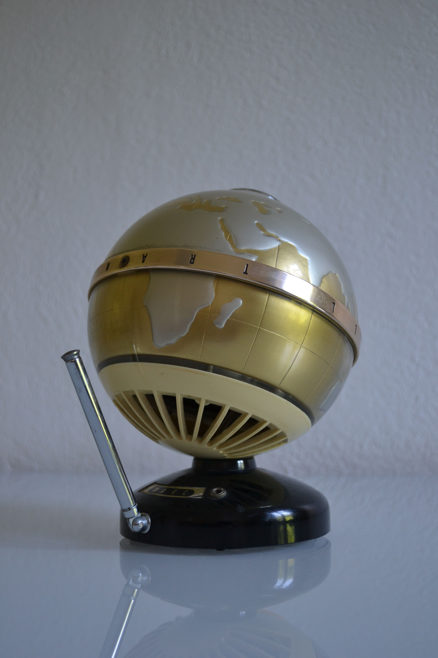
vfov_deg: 49.6
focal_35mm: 39
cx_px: 219
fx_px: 712
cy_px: 329
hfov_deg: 34.2
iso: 400
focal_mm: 26
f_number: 4.2
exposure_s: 1/60
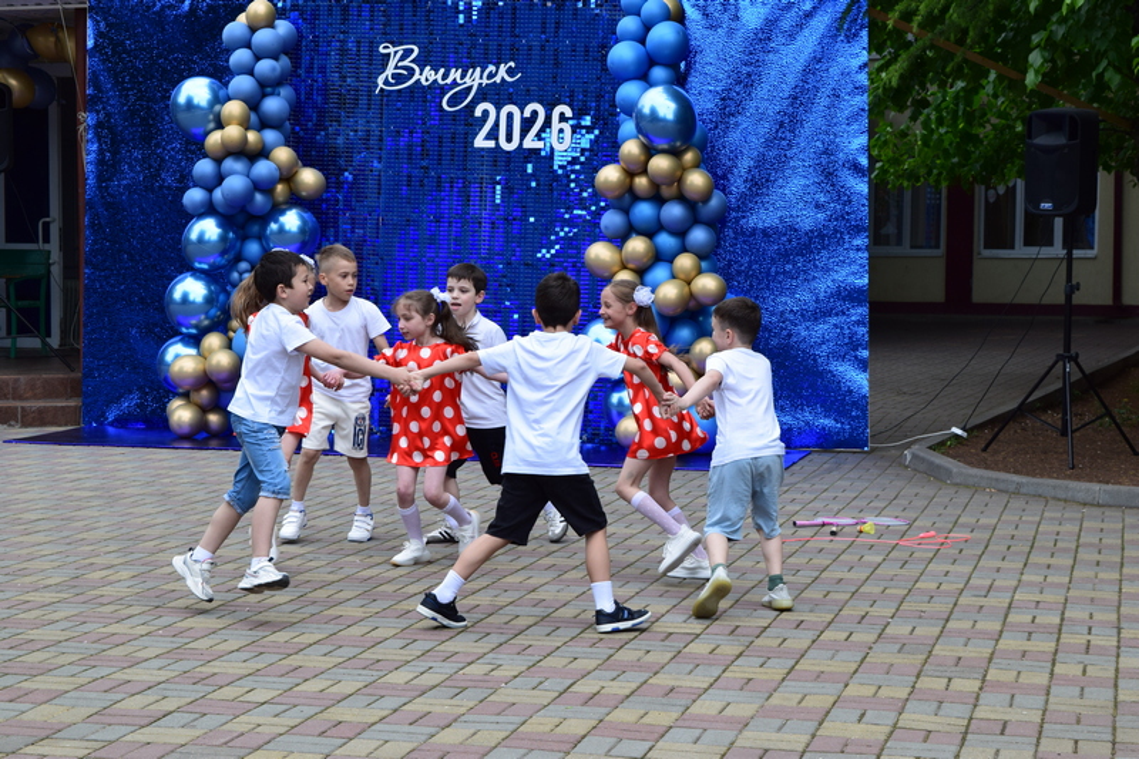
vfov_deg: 17.5
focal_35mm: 78
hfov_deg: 26.0
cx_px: 570
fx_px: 2467
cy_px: 380
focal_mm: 52
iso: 400
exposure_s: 1/400
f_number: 11
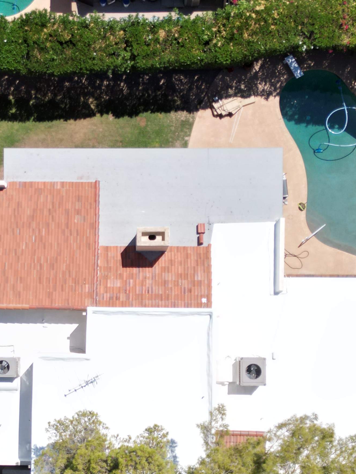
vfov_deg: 34.6
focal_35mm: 55
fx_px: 754
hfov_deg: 26.3
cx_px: 91
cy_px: 318
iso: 120
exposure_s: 1/5000
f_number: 1.7
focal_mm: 6.72
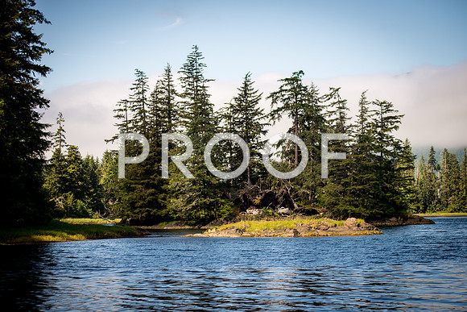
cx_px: 261
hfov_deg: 19.8
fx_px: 1337
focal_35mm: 103
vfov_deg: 13.3
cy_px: 175
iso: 100
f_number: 2.8
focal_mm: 92
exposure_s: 1/1000
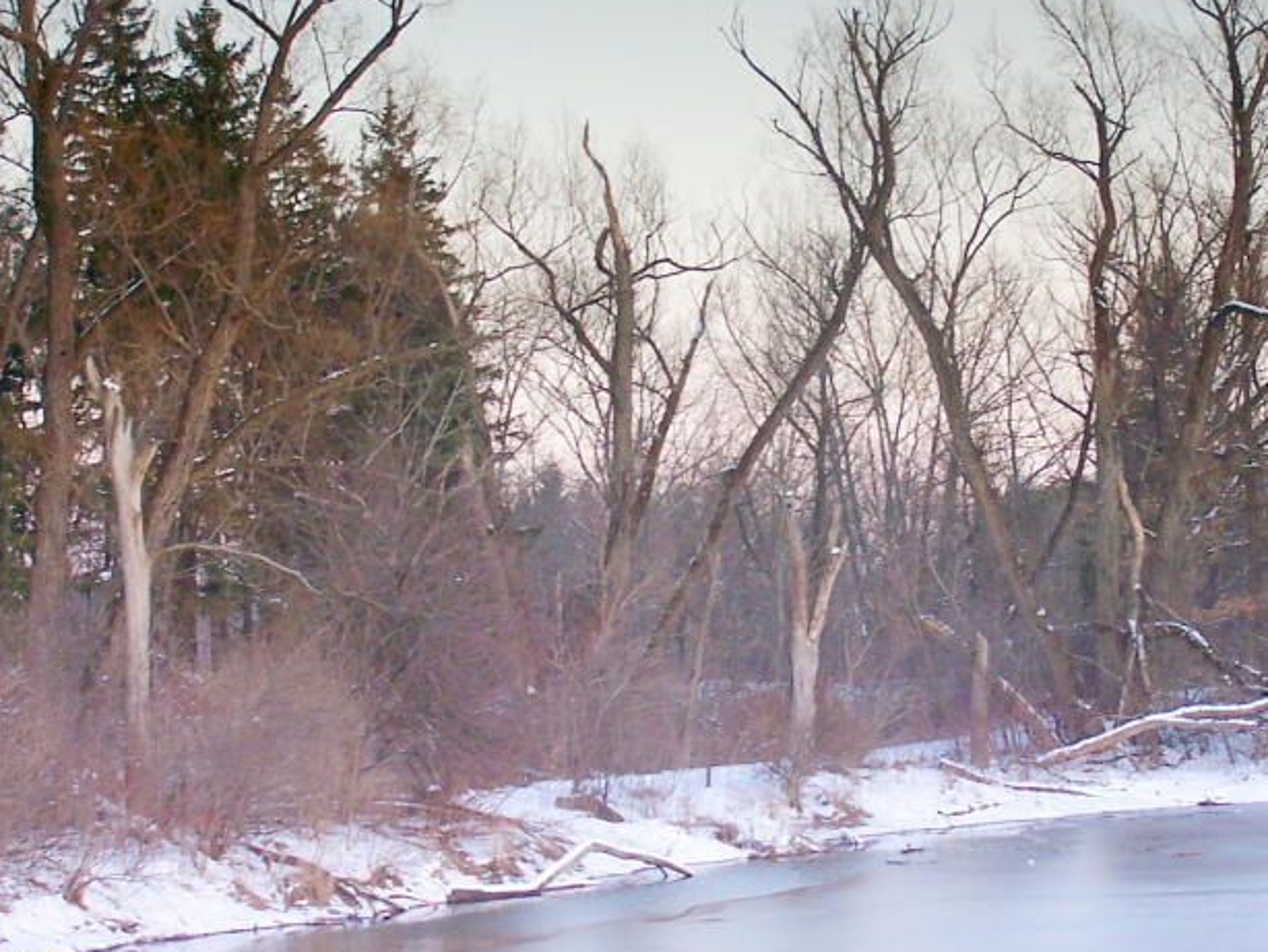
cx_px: 871
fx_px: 4581
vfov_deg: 11.9
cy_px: 372
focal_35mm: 125
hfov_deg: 15.7
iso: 100
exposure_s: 1/40
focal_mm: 12.4
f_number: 3.2
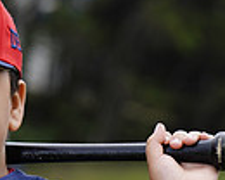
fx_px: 4115
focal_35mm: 618
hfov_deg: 3.1
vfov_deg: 2.5
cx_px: -114
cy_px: 254
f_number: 6.3
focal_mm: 148
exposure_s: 1/250
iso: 100
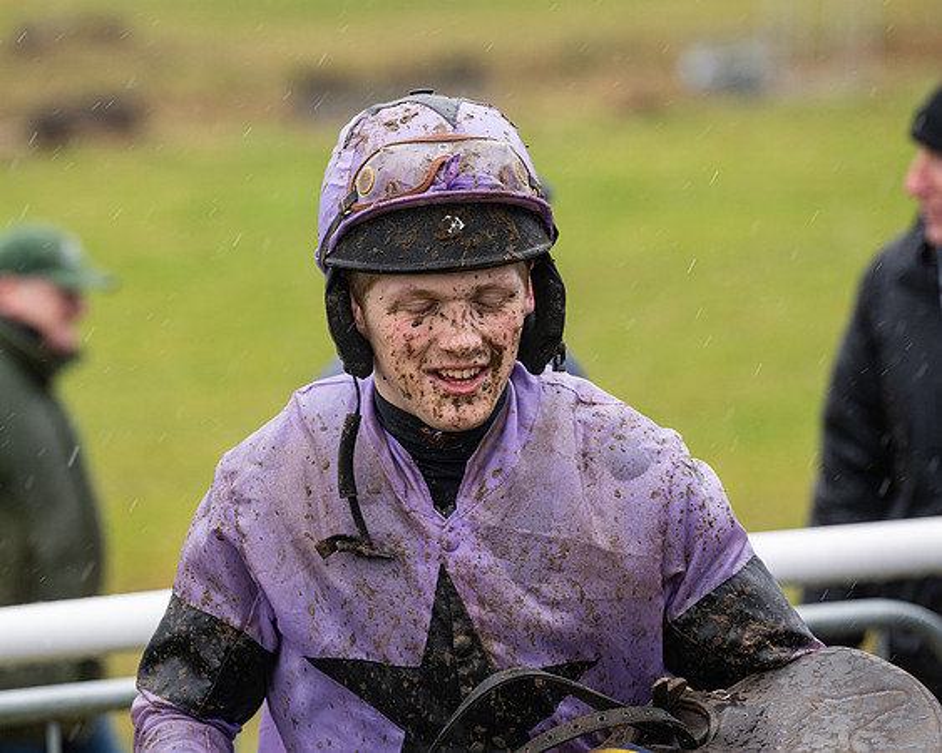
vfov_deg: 6.9
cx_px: 487
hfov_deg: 8.6
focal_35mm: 225
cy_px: 376
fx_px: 6277
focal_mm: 200
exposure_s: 1/500
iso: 800
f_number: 5
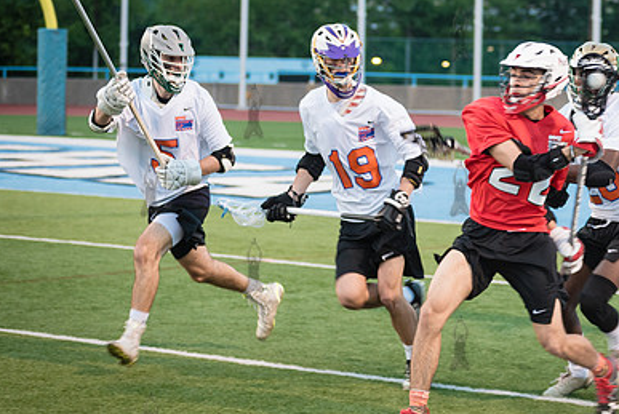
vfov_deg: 9.7
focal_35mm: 142
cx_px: 486
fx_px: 2444
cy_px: 206
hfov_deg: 14.4
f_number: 4
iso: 1250
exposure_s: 1/200
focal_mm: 86
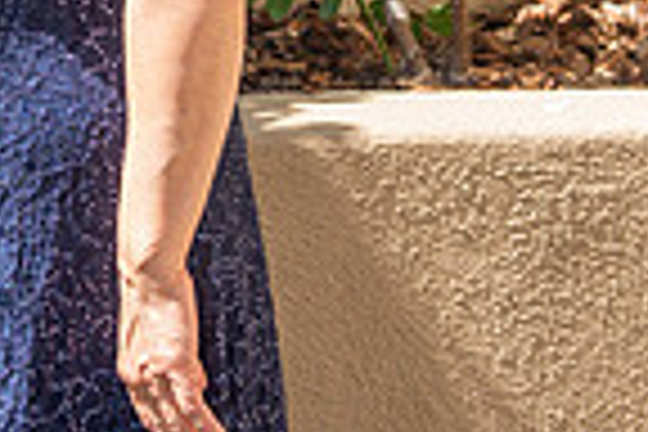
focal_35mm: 194
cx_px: -63
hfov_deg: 10.5
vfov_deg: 6.9
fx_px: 3492
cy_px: -353
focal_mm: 48
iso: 100
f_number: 6.3
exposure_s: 1/100
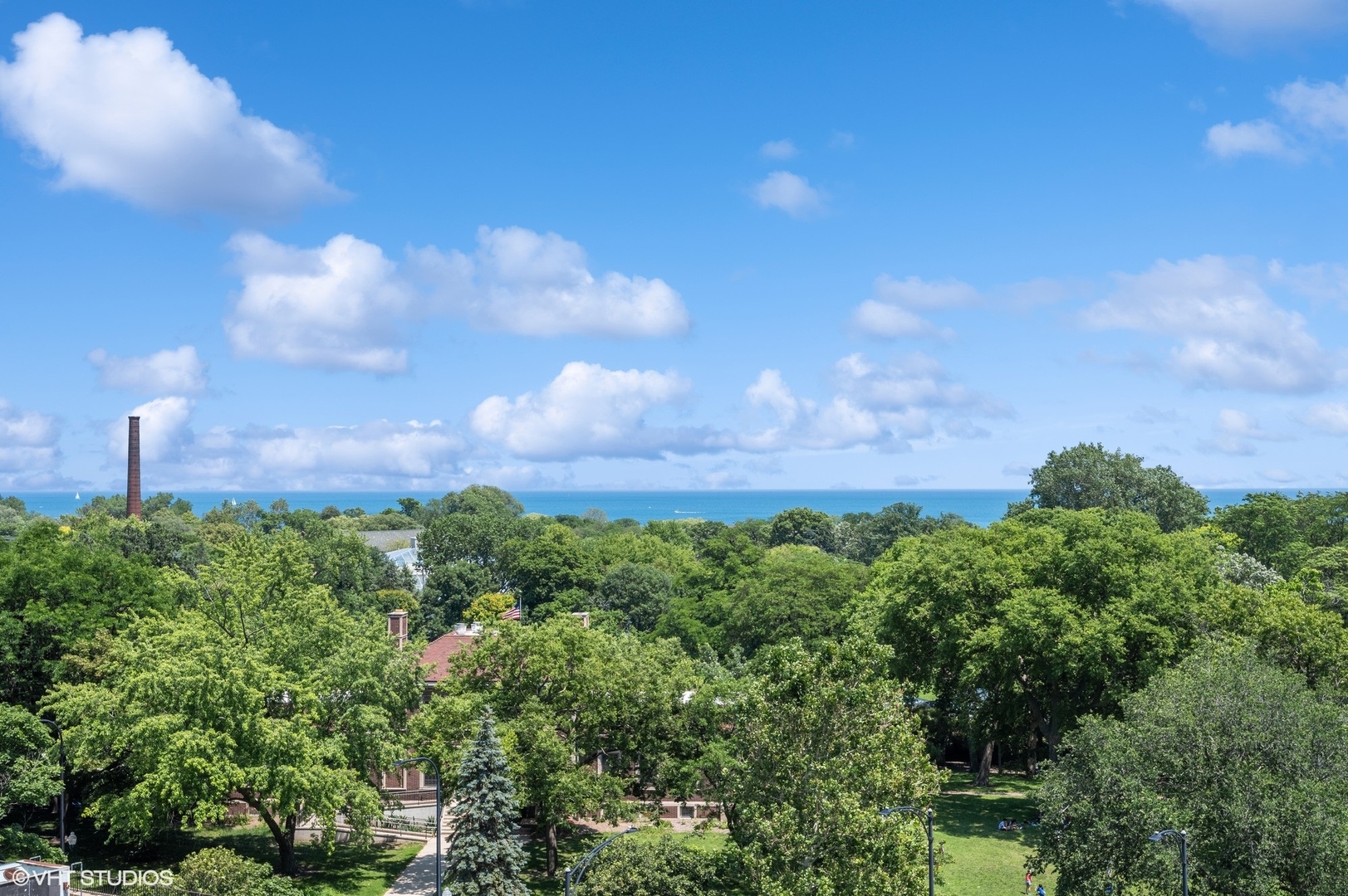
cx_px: 674
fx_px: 1684
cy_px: 448
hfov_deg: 43.6
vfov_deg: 29.8
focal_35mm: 45
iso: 200
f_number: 9.5
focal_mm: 30
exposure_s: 1/250
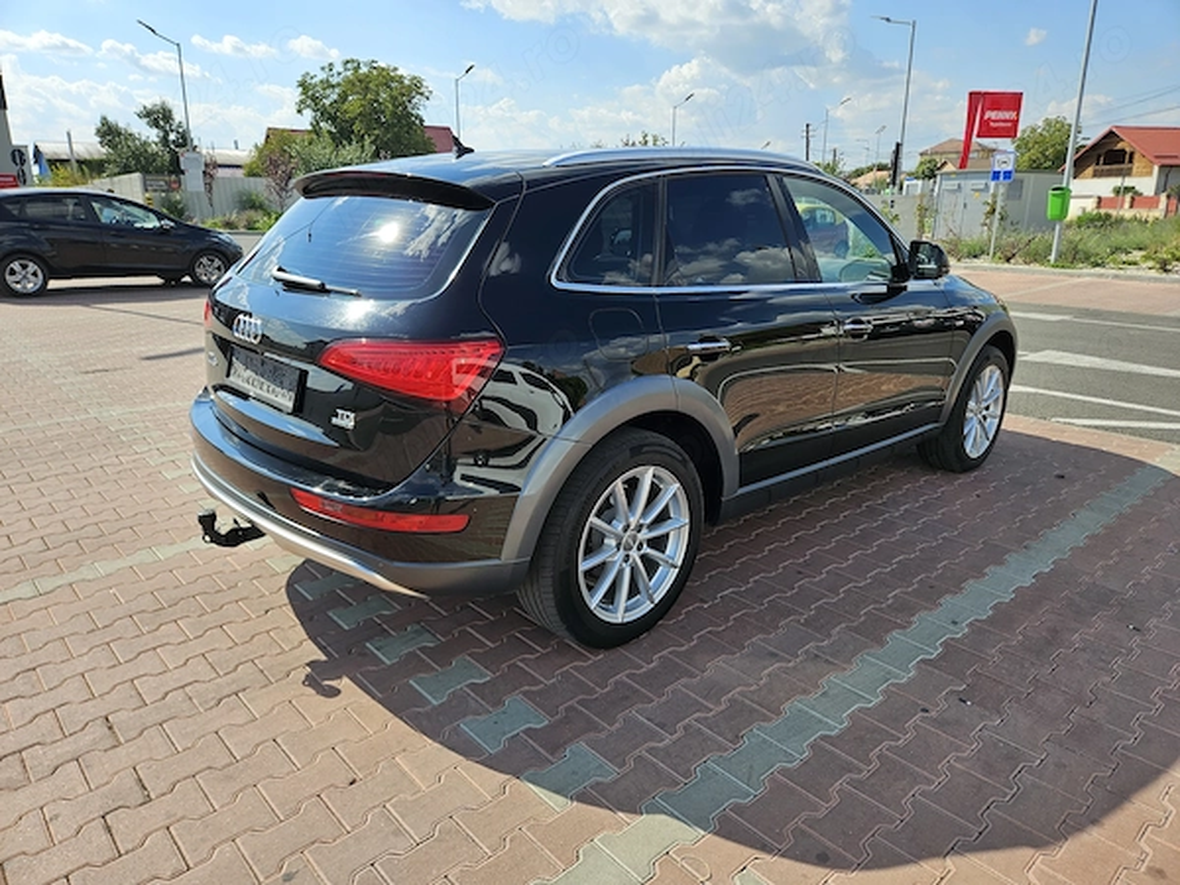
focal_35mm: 23
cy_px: 442
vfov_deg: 58.9
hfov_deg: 73.9
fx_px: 784
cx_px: 590
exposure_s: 1/1468
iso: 25
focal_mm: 5.4
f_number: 1.8
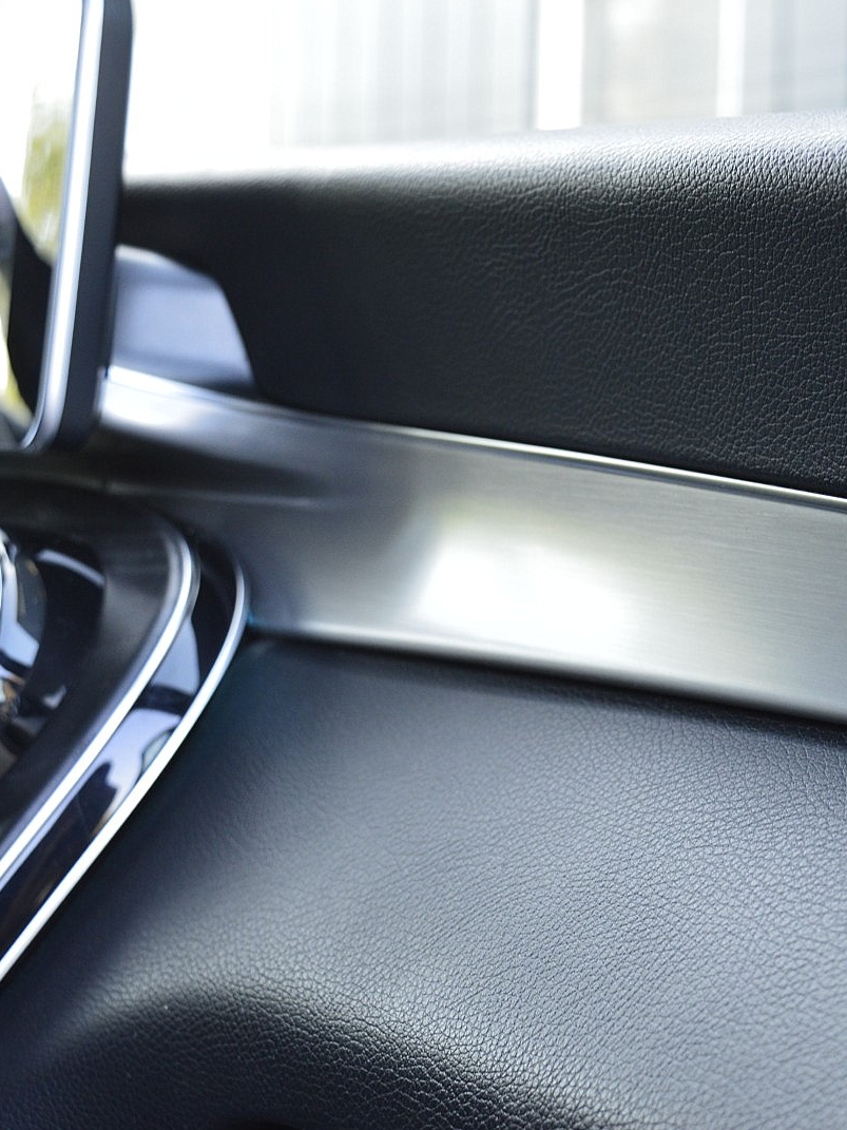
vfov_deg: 28.7
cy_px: 566
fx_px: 2210
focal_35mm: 68
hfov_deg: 21.3
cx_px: 743
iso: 800
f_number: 6.3
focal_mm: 31
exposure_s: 1/60
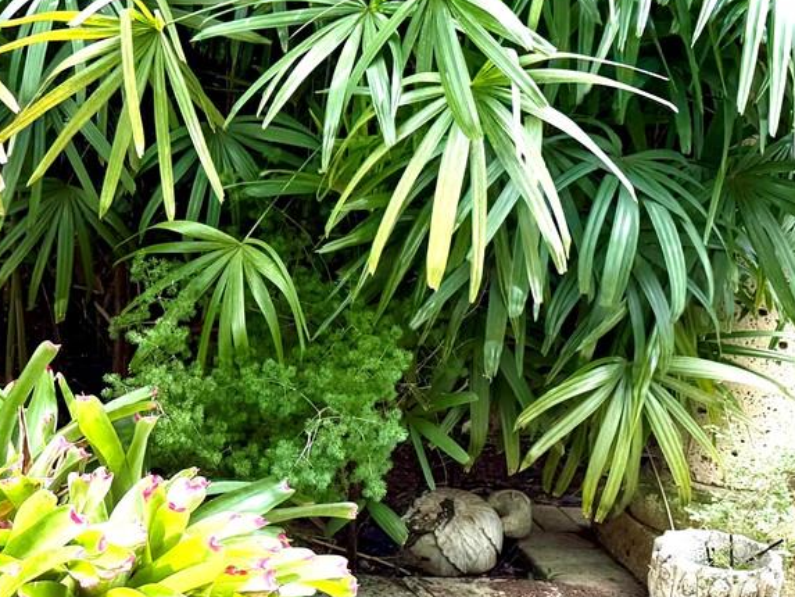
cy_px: 412
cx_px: 24
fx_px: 1539
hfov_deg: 27.5
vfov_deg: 21.8
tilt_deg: -17.0
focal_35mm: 67
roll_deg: -0.7
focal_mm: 6.76
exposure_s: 1/660
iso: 100
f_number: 1.78
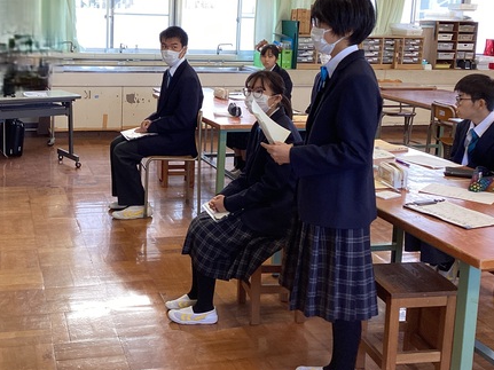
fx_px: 656
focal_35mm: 46
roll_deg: +0.0
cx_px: 172
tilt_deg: -7.9
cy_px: 110
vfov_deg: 31.1
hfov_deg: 40.8
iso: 80
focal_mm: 3.3
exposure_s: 1/120
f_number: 2.4
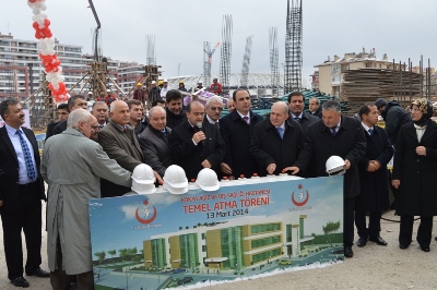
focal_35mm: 37
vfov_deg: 35.9
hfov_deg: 51.8
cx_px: 194
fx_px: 449
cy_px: 148
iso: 100
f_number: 7.1
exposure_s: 1/160
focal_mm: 22
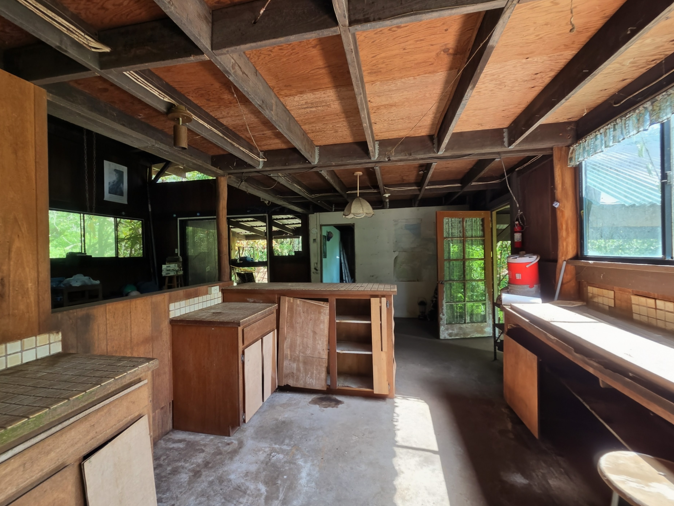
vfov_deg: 85.7
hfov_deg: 102.0
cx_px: 326
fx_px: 273
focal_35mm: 14
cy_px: 252
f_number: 2.2
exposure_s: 1/120
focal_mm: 2.2
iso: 125
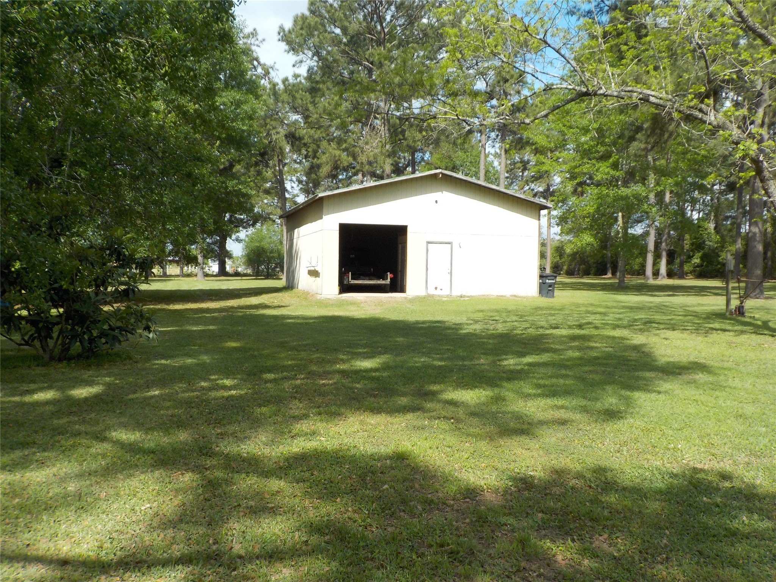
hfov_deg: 60.0
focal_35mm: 30
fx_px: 673
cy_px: 291
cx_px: 388
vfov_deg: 46.8
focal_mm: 4.1
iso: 125
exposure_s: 1/800
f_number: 3.3
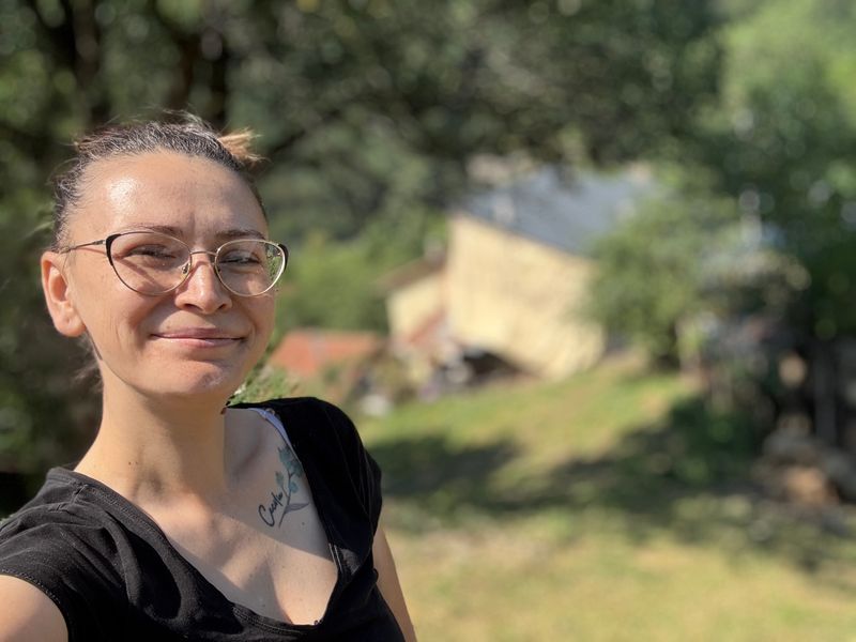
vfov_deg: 46.8
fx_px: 742
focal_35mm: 30
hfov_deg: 60.0
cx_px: 428
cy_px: 321
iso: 25
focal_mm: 2.69
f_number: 1.9
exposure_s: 1/1225
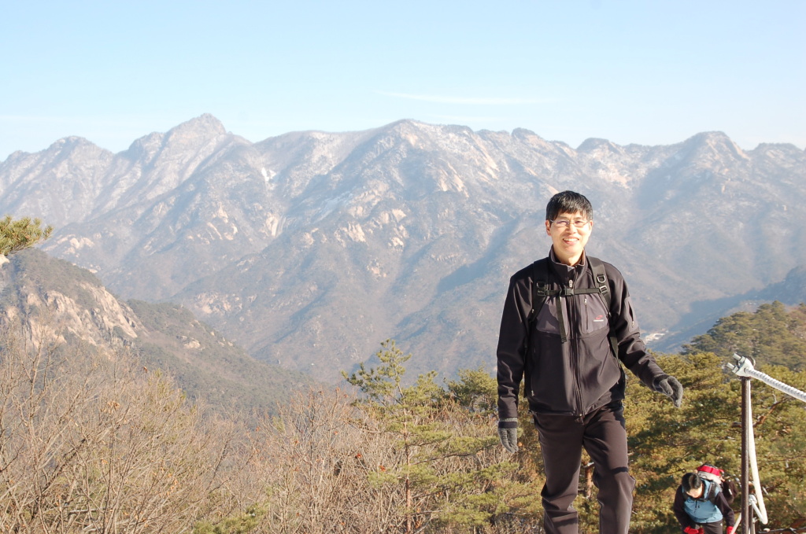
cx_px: 403
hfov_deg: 41.2
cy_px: 267
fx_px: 1073
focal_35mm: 48
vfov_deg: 28.0
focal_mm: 32
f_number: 7.1
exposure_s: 1/200
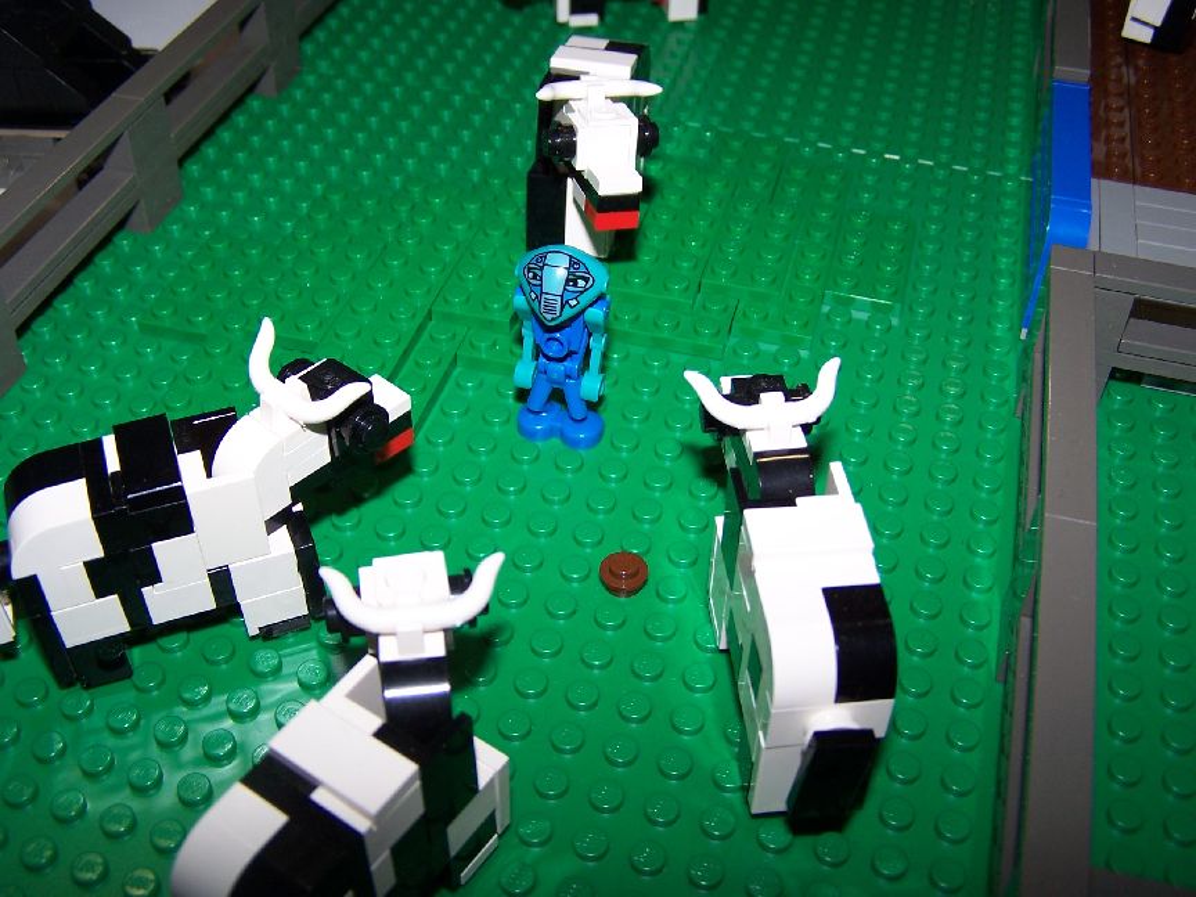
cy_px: 448
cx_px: 598
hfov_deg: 49.0
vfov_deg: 37.7
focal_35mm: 38
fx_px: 1313
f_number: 2.8
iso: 80
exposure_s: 1/60
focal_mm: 6.3
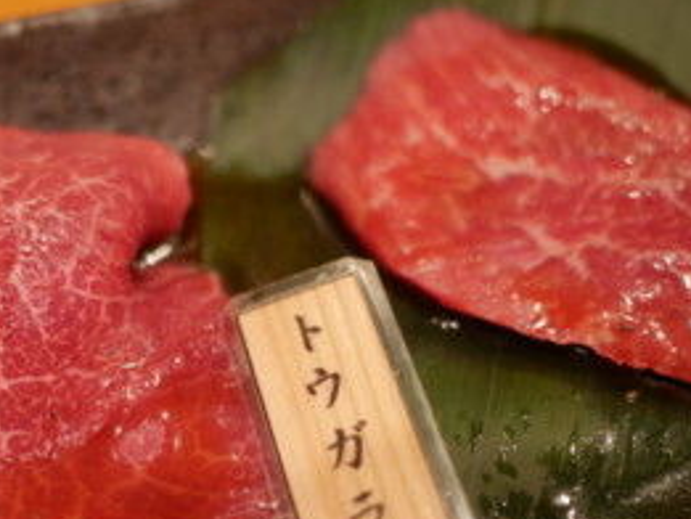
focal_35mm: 69
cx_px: 106
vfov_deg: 21.3
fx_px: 1378
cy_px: 307
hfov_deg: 27.4
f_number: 1.7
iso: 800
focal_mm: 20
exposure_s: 1/60
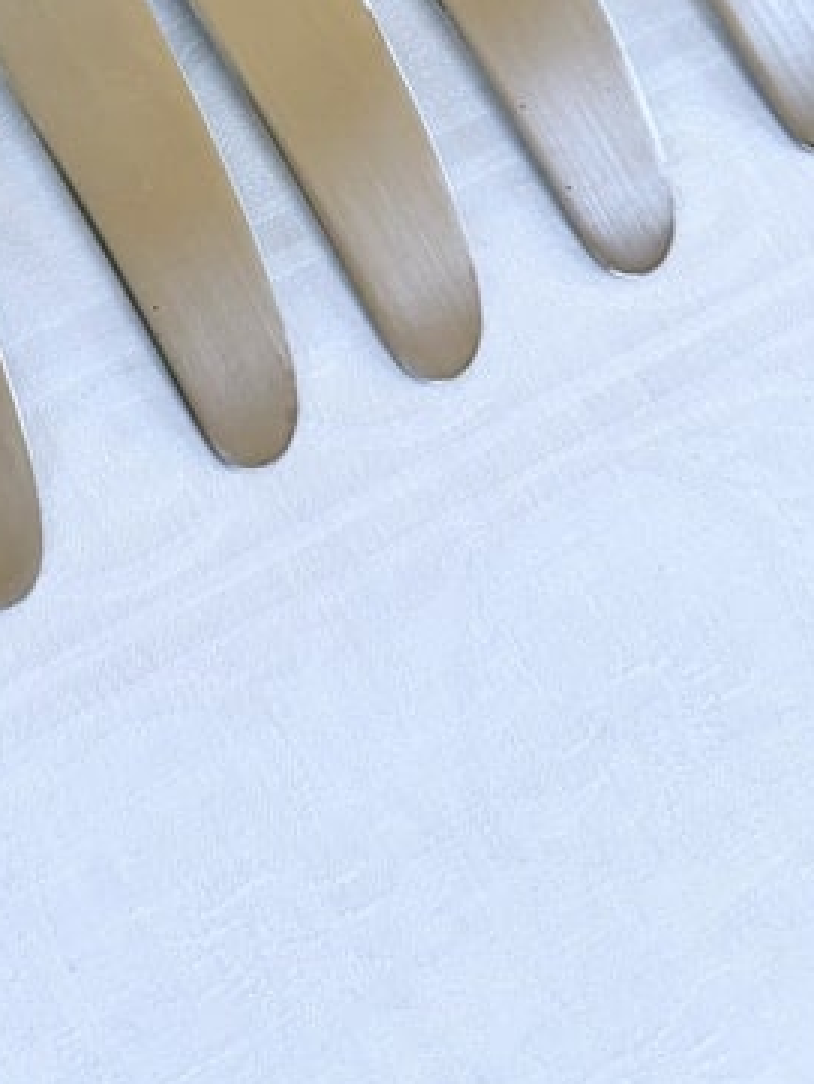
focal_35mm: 68
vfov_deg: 24.3
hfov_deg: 20.9
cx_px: -15
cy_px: -390
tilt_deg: -62.0
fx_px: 2131
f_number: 1.78
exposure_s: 1/50
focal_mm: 6.76
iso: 320
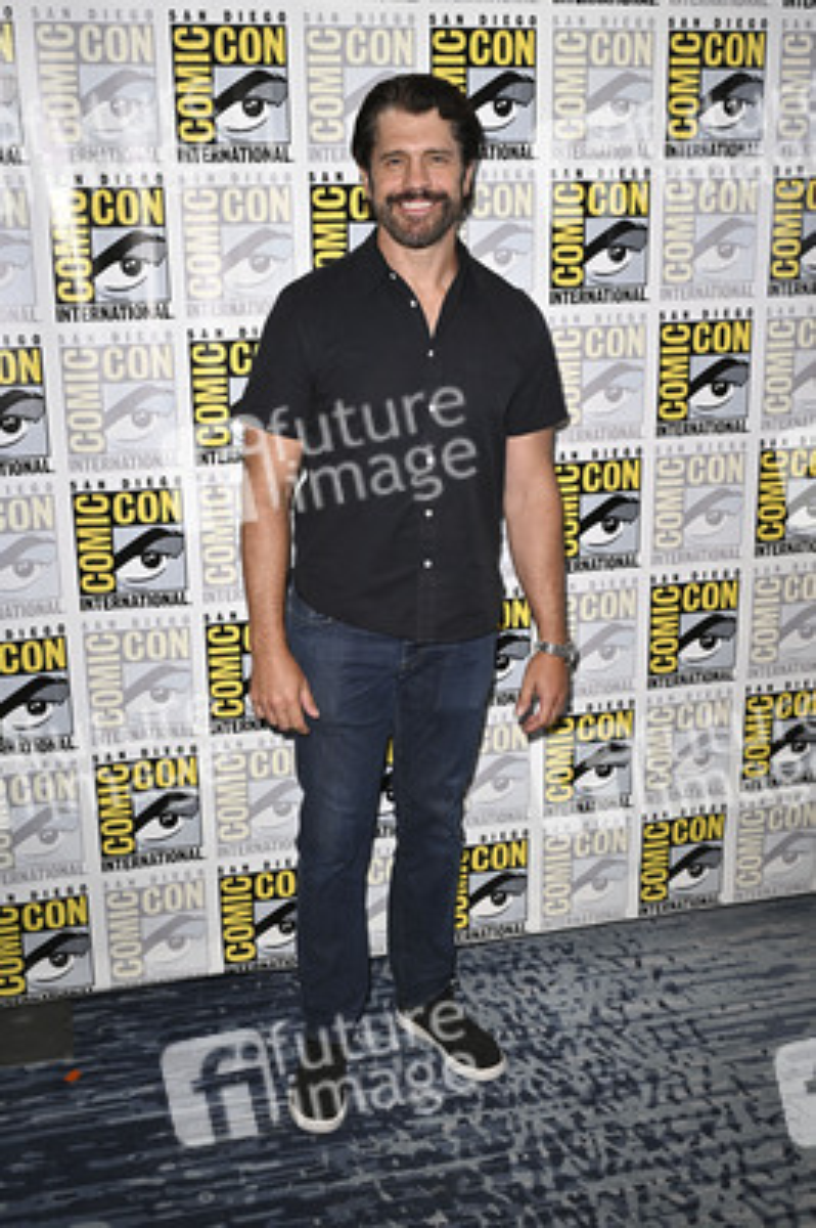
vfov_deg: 54.5
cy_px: 614
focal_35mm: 35
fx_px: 1192
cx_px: 408
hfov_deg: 37.8
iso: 1250
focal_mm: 35
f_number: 4.5
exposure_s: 1/250
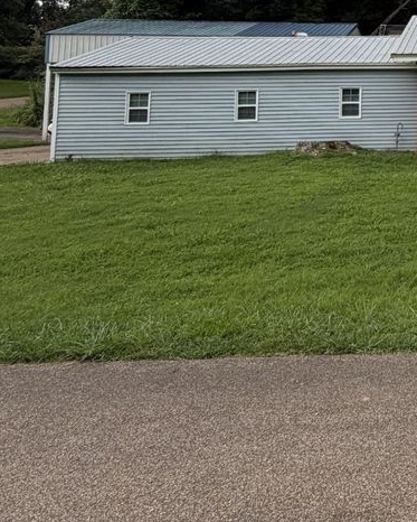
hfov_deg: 29.2
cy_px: 52
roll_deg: +0.0
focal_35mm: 40
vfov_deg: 42.1
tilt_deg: +5.6
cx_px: 560
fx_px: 617
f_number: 2.2
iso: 50
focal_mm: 2.22
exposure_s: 1/349
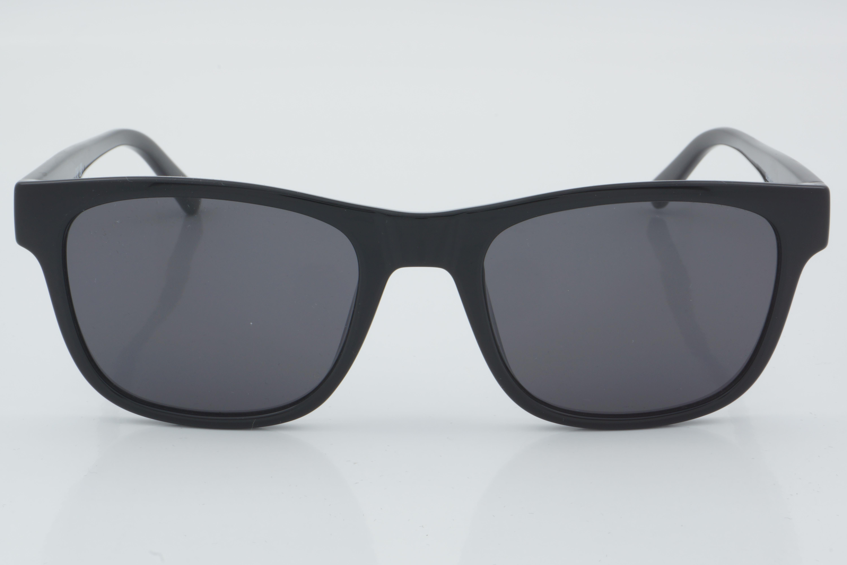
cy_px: 282
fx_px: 1941
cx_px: 424
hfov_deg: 24.6
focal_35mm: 82
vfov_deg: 16.6
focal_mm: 55
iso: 100
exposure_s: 1/4
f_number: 32
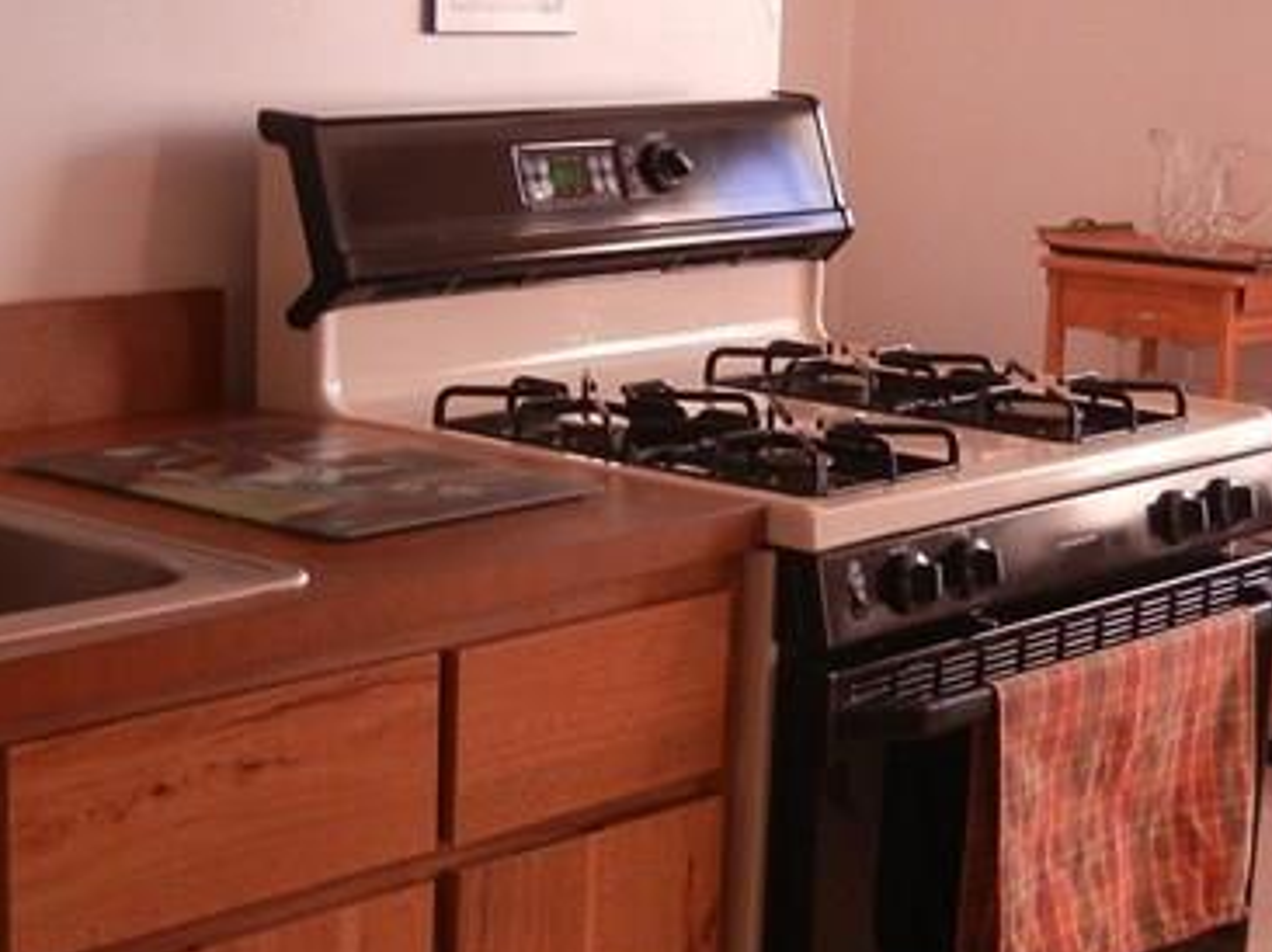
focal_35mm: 84
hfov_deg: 23.3
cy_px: 657
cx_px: 716
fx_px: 3085
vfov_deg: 17.5
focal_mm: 5.4
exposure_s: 1/30
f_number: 3.5
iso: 266
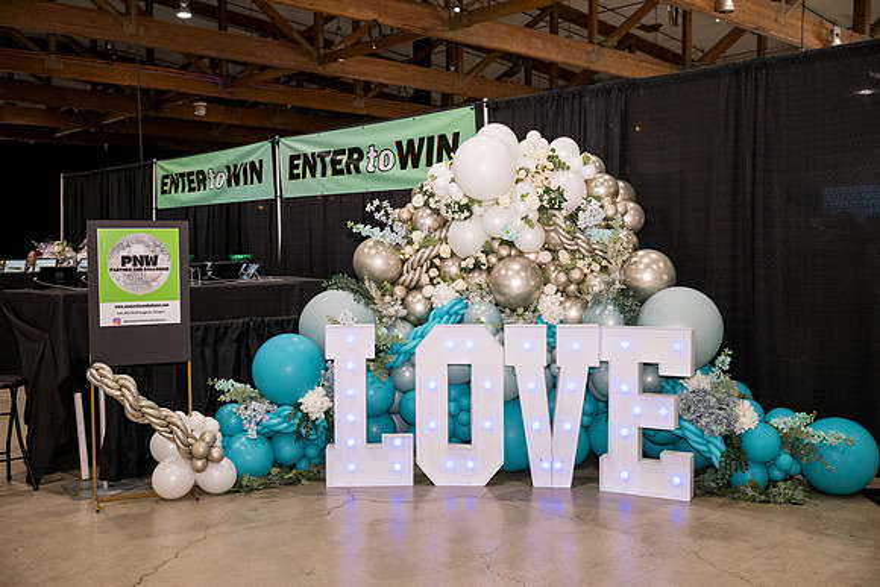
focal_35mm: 35
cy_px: 294
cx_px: 440
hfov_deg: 54.4
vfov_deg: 37.9
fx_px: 856
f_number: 4
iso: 3200
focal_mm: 35
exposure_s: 1/400
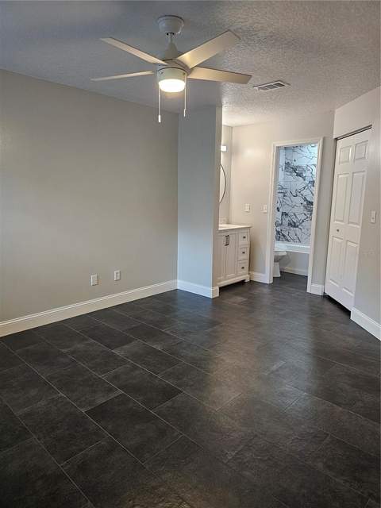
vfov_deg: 73.9
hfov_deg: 58.9
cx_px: 190
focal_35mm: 23
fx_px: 338
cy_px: 254
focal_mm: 6.3
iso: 320
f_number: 1.7
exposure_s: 1/120
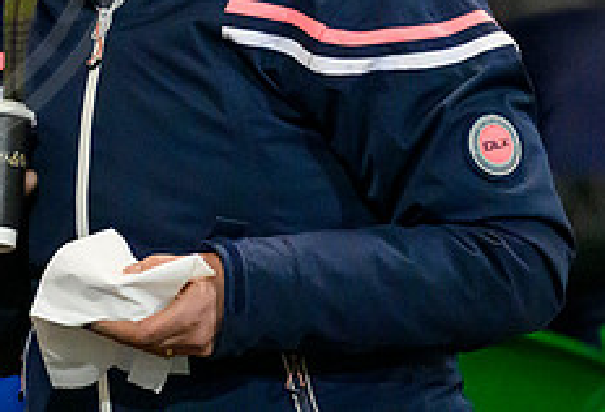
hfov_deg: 1.1
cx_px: -227
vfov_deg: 0.7
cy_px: -269
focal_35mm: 1890
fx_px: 31972
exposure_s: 1/200
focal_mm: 560
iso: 12800
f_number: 4
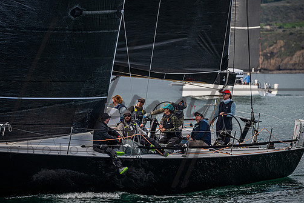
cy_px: 104
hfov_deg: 5.6
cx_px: 145
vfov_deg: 3.7
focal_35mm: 370
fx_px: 3125
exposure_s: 1/3200
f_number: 5.6
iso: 400
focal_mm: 320
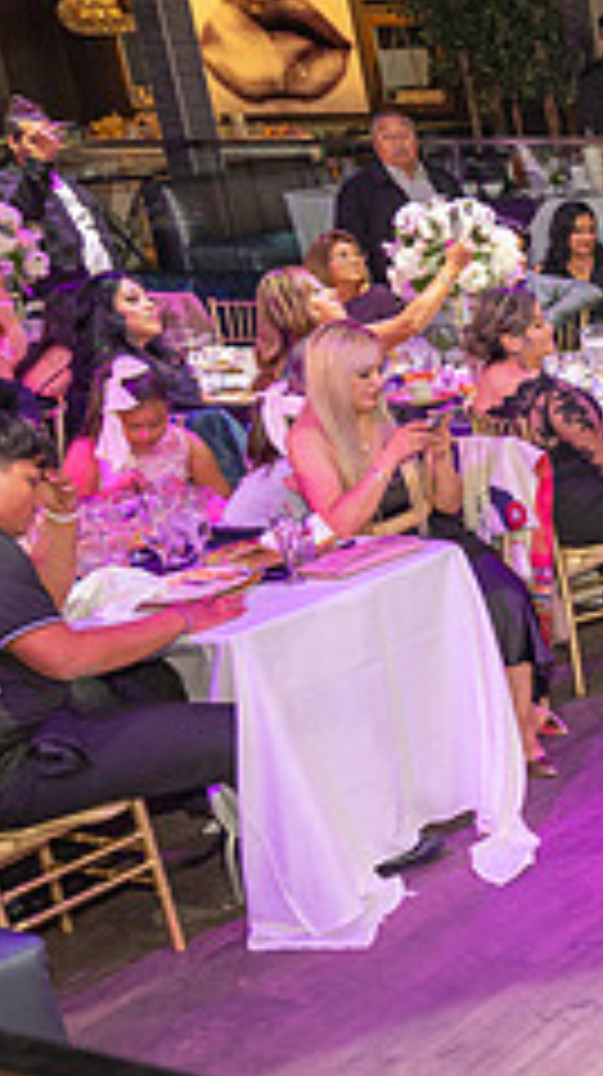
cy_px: 597
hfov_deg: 15.5
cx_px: 1224
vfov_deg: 34.3
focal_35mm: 61
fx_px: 1738
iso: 1000
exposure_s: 1/125
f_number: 3.5
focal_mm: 24
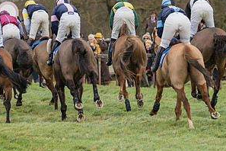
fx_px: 2850
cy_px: 50
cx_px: 16
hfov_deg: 4.5
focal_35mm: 454
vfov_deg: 3.0
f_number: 2.8
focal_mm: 138
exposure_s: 1/1000
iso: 400
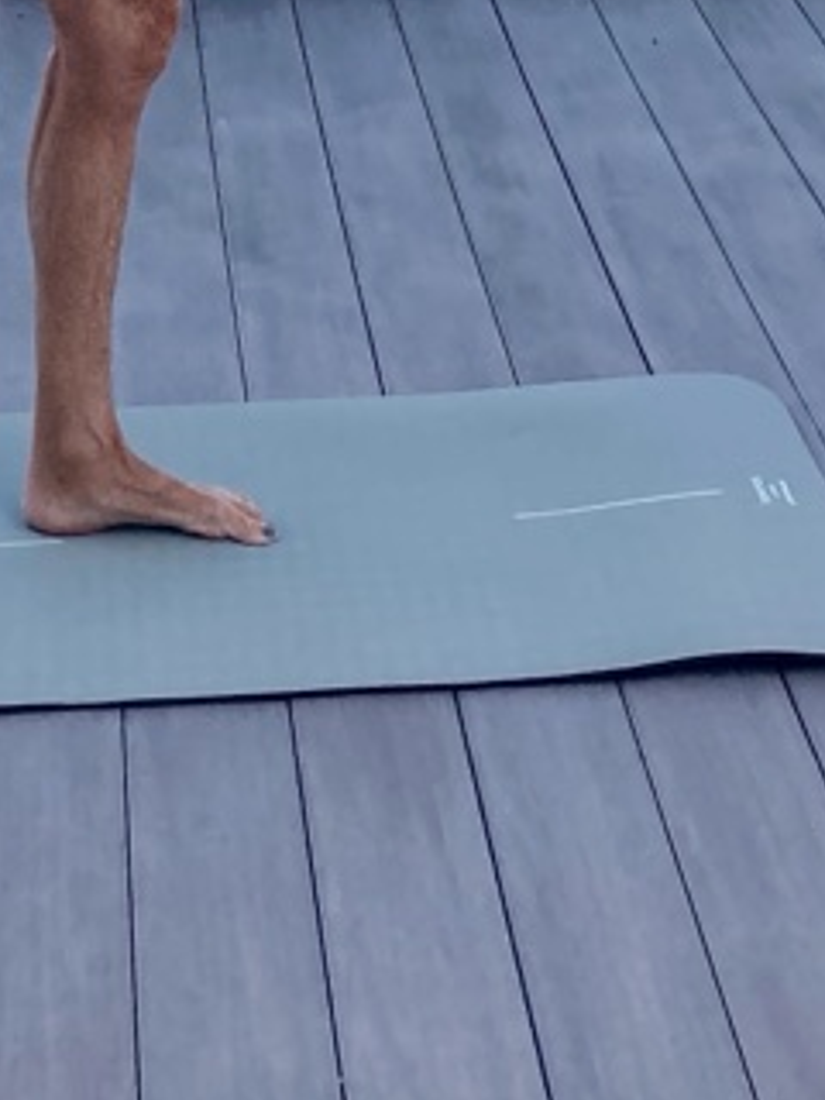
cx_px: 213
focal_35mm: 105
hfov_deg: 14.0
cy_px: -234
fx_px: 3337
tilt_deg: -12.5
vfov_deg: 17.8
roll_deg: +1.7
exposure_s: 1/1263
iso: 20
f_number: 1.8
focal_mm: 3.99
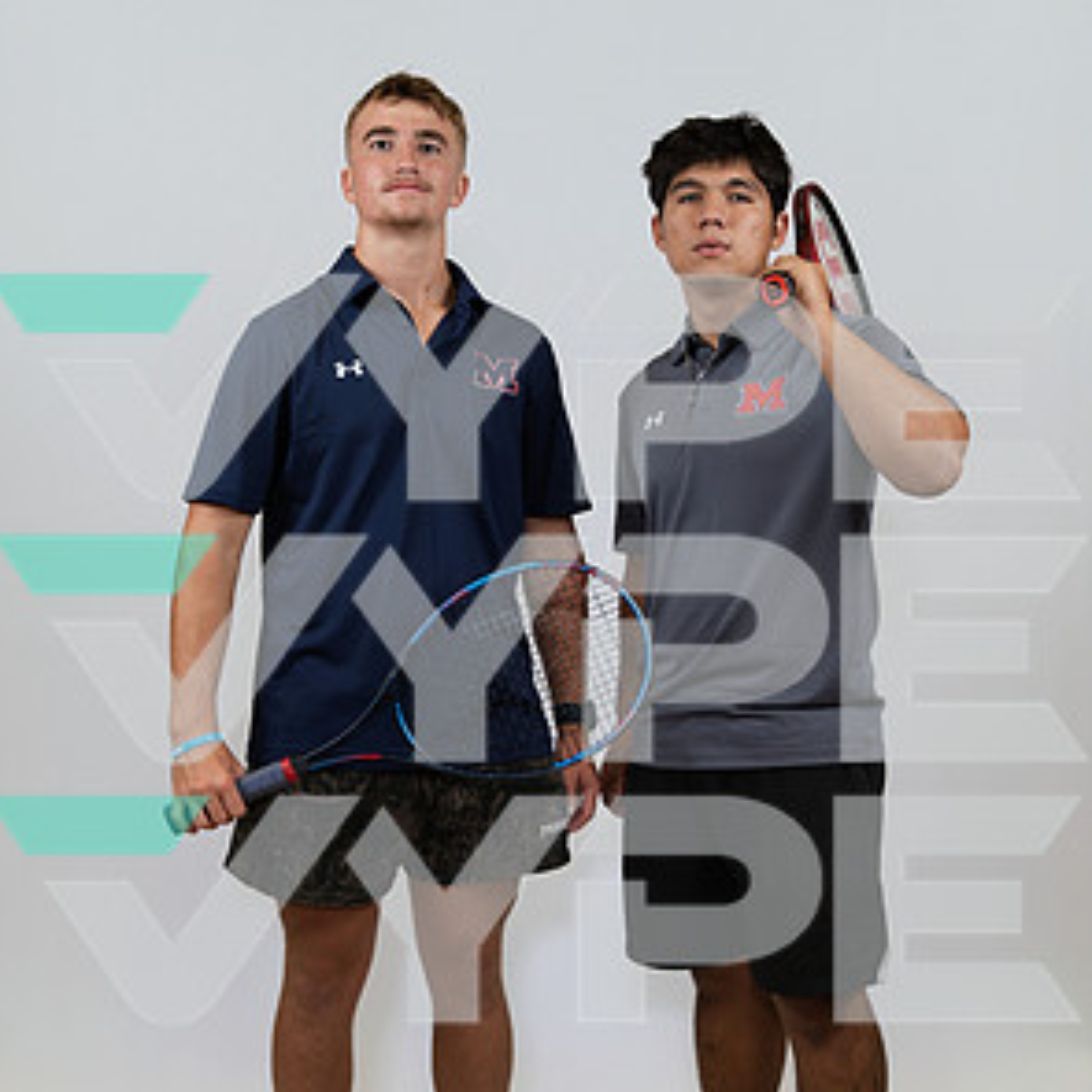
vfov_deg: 35.0
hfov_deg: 35.1
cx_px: 540
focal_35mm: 48
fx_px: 1727
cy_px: 651
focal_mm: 37.3
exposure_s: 1/125
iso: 320
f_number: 4
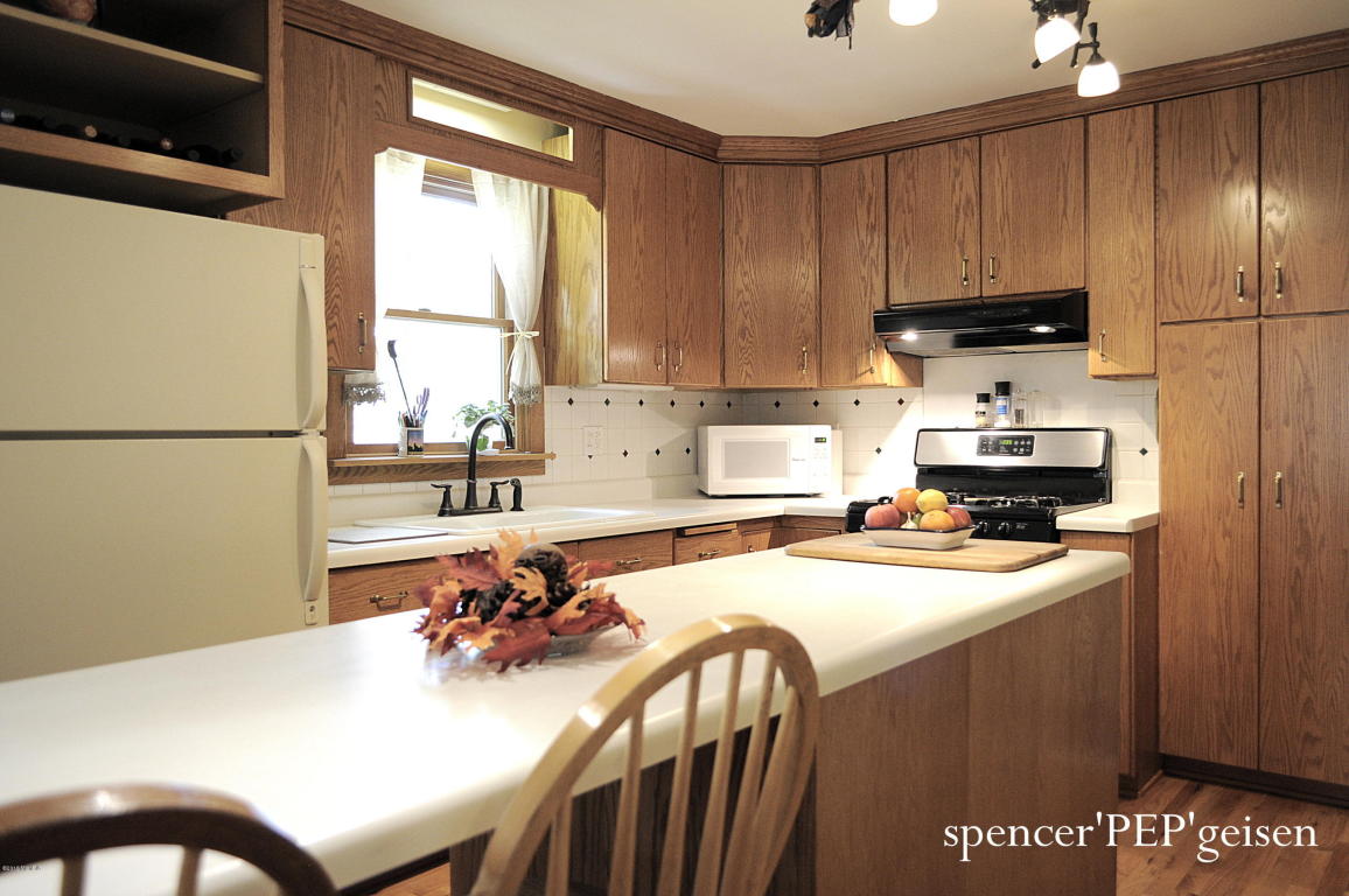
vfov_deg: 47.8
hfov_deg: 67.4
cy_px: 448
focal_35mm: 27
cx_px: 674
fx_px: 1011
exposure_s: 1/30
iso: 800
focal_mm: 18
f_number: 3.5
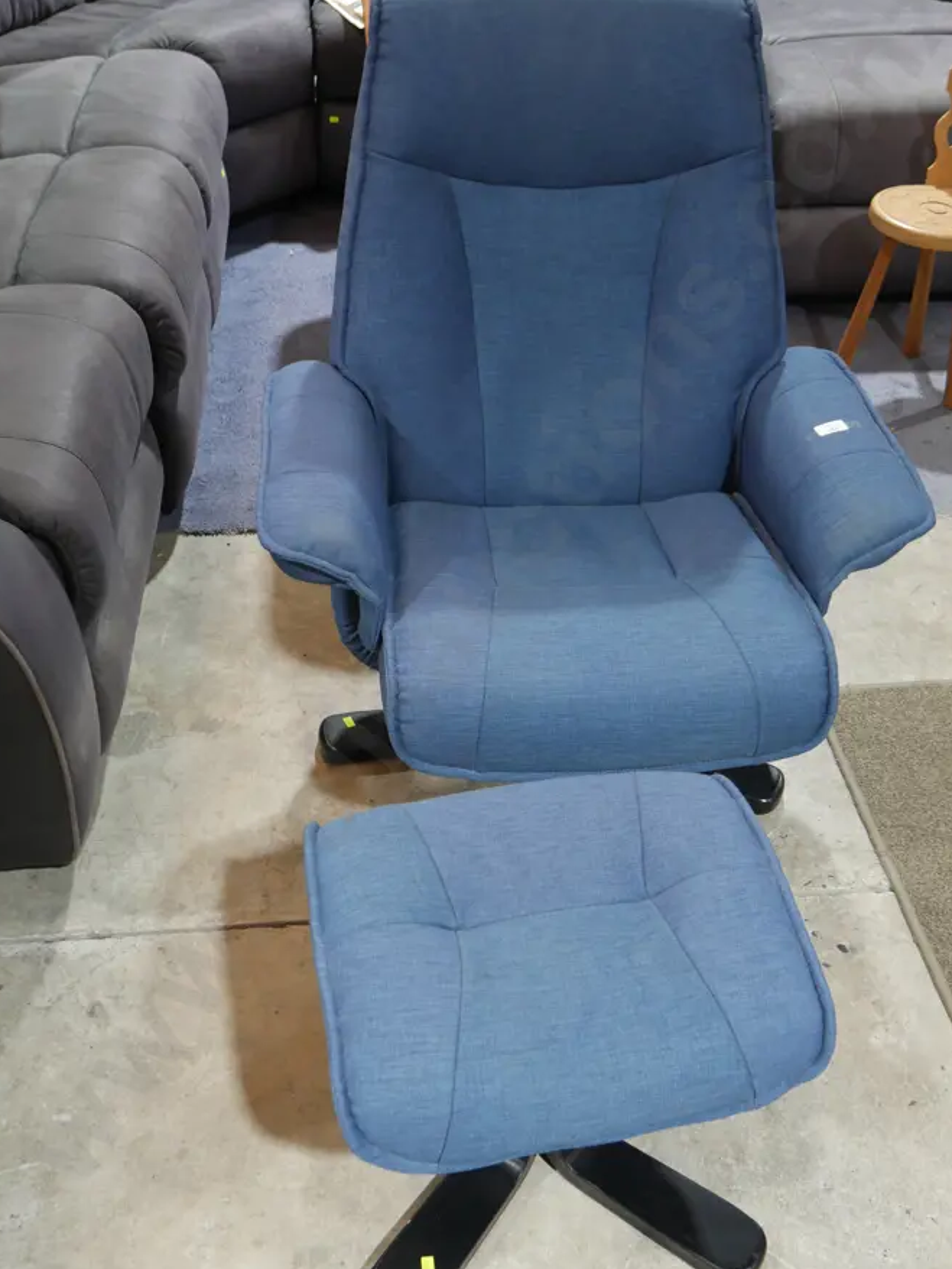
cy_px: 584
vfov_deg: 52.6
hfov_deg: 40.7
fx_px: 1283
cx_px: 493
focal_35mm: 35
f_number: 3.6
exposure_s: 1/60
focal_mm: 15
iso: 800
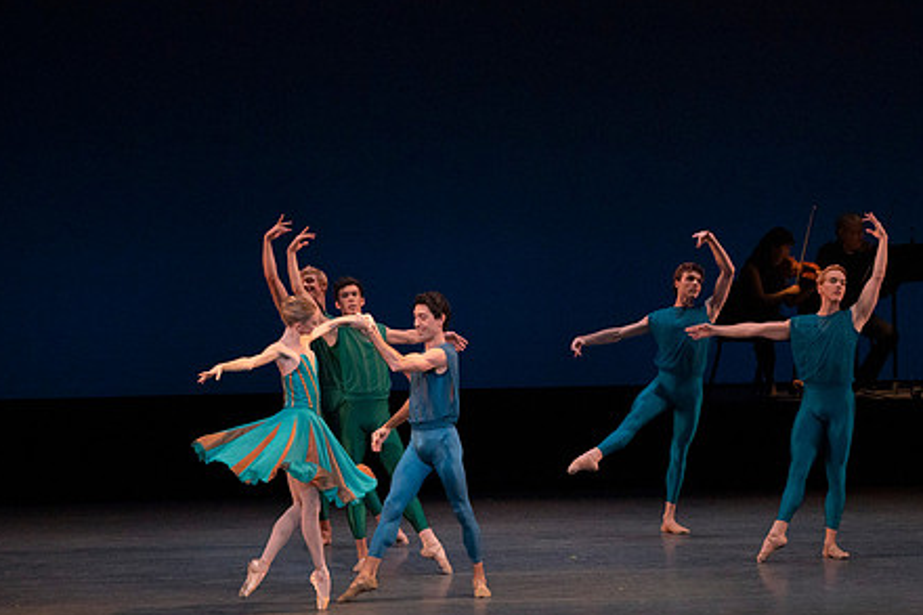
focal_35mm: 244
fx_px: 6253
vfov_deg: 5.6
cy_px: 331
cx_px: 512
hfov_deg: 8.4
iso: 8000
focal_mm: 185
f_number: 7.1
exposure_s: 1/400
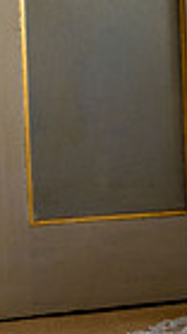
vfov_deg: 14.0
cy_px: 114
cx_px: 607
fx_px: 1351
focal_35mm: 153
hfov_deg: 6.9
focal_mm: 35
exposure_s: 1/200
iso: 1000
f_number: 4
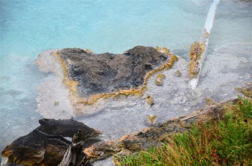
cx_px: 126
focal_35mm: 142
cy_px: 83
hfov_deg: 14.4
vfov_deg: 9.6
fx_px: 995
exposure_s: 1/640
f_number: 6.3
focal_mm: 95
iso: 200
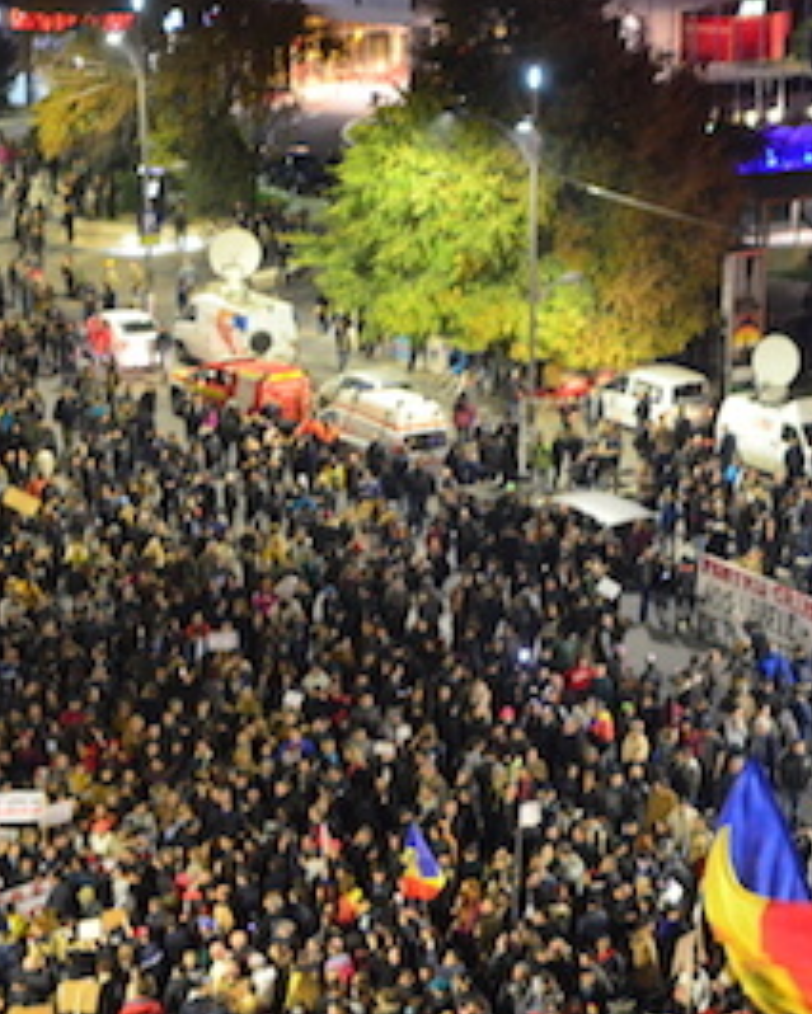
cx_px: 400
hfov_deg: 17.3
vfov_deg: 21.5
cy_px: 522
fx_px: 2667
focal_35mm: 89
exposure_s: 1/30
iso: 3200
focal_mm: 35
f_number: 2.5
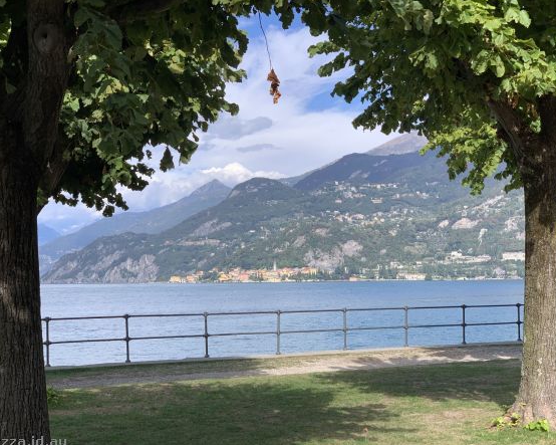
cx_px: 268
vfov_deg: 27.6
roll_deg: -0.1
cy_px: 223
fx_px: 905
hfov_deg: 34.2
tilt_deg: +4.5
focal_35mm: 55
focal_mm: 6
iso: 16
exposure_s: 1/773
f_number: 2.4
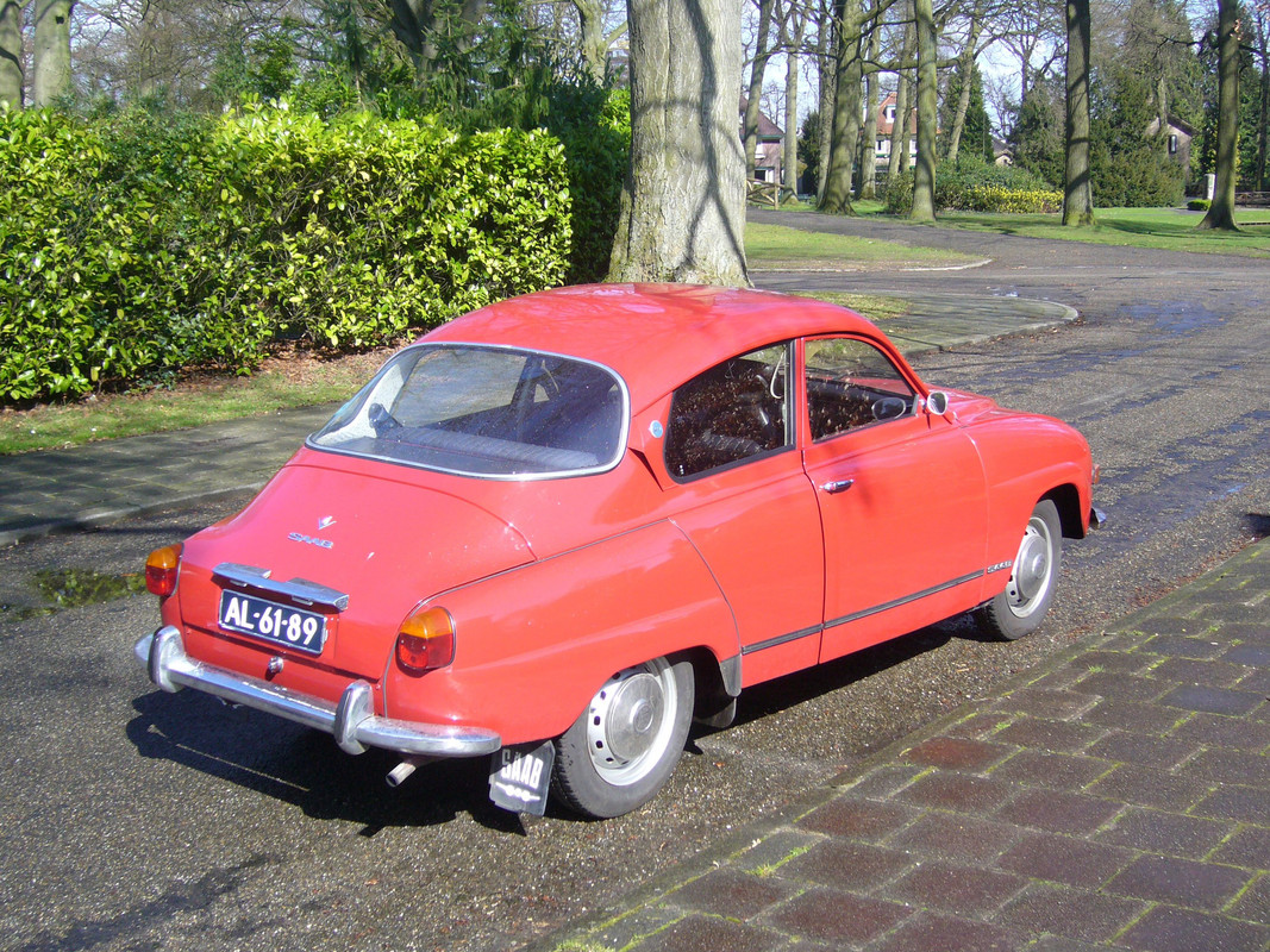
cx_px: 635
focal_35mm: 50
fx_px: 1834
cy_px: 476
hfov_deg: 38.2
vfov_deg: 29.1
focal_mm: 8.3
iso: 100
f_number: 3.3
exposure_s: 1/400
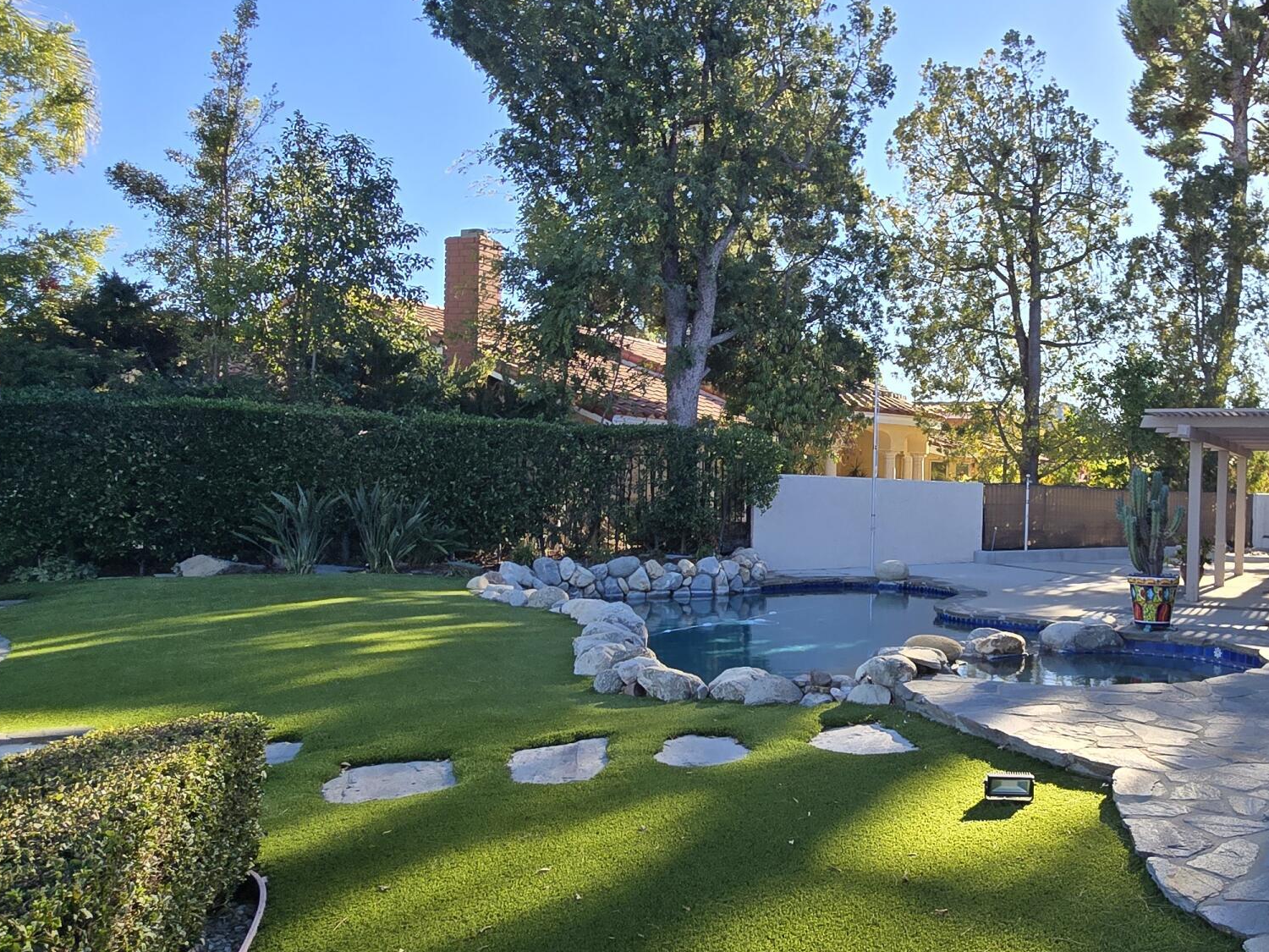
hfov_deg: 63.5
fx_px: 953
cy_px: 509
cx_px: 945
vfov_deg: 53.0
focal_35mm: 26
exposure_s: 1/845
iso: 50
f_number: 2.2
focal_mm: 2.2
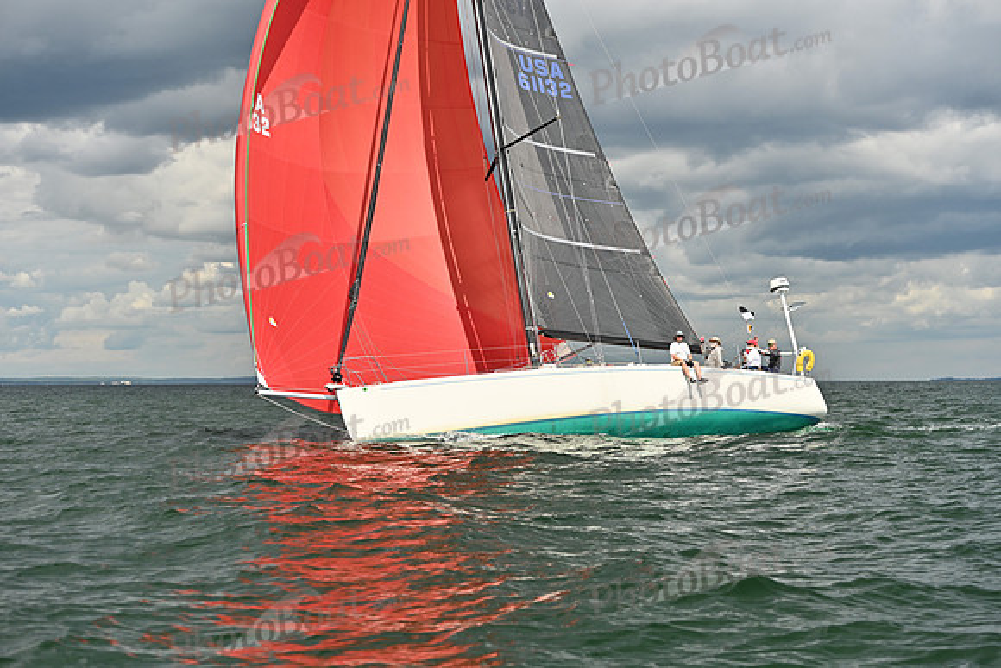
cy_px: 334
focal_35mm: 75
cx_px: 500
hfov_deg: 27.0
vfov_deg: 18.2
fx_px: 2086
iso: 250
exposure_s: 1/1250
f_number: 4.5
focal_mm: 75
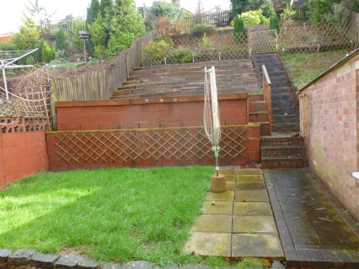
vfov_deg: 49.7
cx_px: 180
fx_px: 290
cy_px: 134
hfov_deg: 63.5
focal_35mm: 28
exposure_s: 1/60
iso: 100
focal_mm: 5
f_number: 3.3
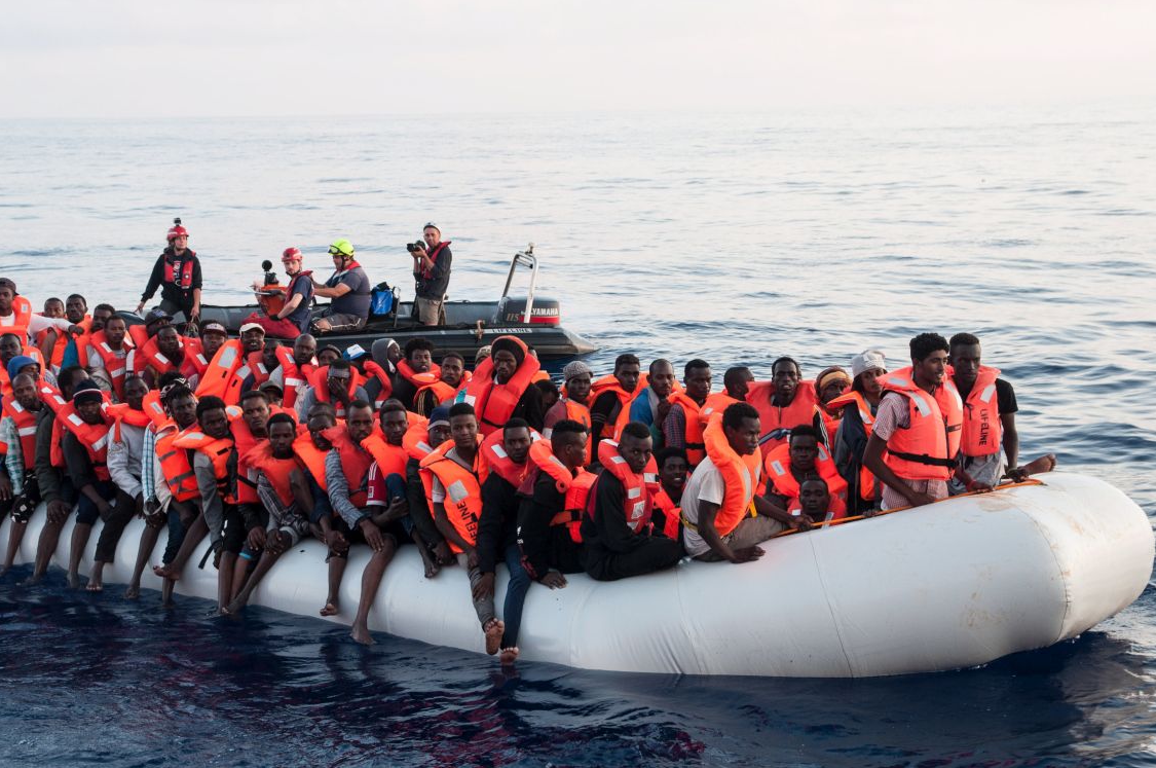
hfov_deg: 31.5
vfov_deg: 21.2
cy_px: 389
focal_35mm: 64
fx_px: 2052
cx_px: 565
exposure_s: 1/100
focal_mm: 40
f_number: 5.6
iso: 400
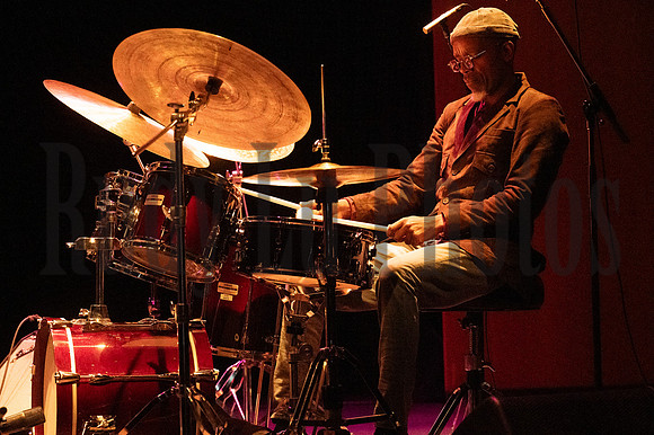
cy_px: 218
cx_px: 327
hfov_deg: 22.2
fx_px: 1670
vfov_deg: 14.8
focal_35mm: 92
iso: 12800
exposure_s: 1/250
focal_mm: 92
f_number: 4
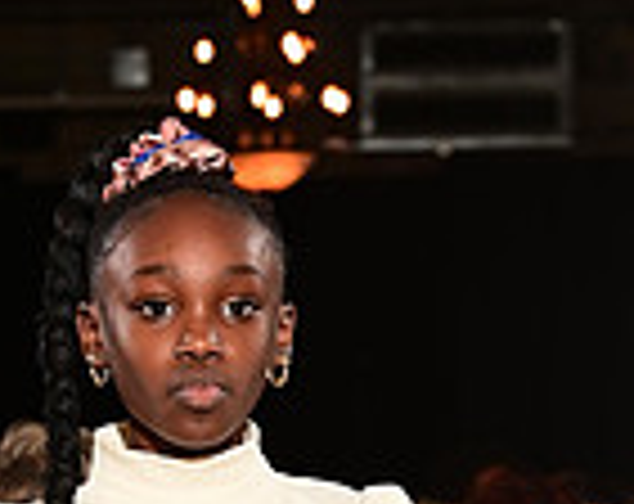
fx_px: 6231
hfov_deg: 5.8
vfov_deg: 4.5
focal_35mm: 333
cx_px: 279
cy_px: 1287
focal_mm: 86
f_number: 6.3
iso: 1000
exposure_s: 1/160
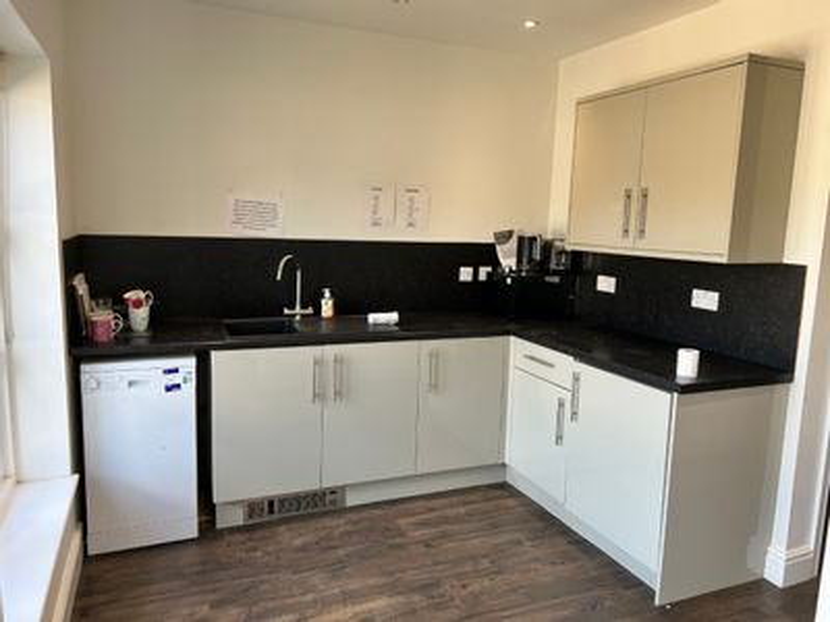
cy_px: 311
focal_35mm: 26
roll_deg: -1.9
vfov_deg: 53.1
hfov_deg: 67.3
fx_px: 623
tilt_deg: -7.9
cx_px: 415
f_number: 1.5
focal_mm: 5.7
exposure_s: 1/100
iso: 50
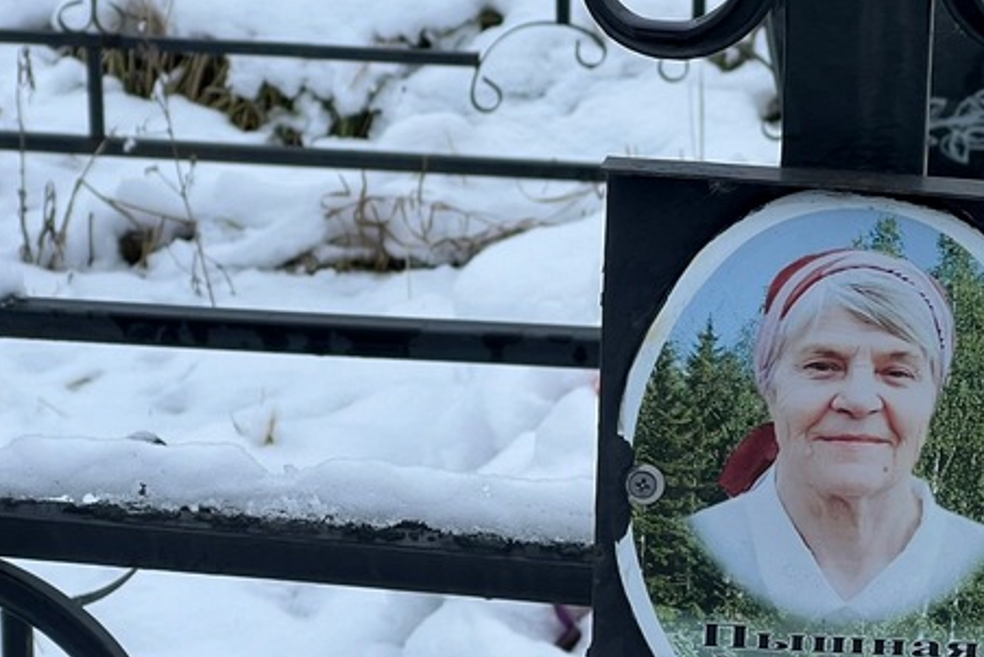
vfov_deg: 9.7
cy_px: 456
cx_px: 844
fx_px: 3882
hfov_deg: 14.3
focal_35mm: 142
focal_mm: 9
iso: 32
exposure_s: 1/108
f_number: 2.8
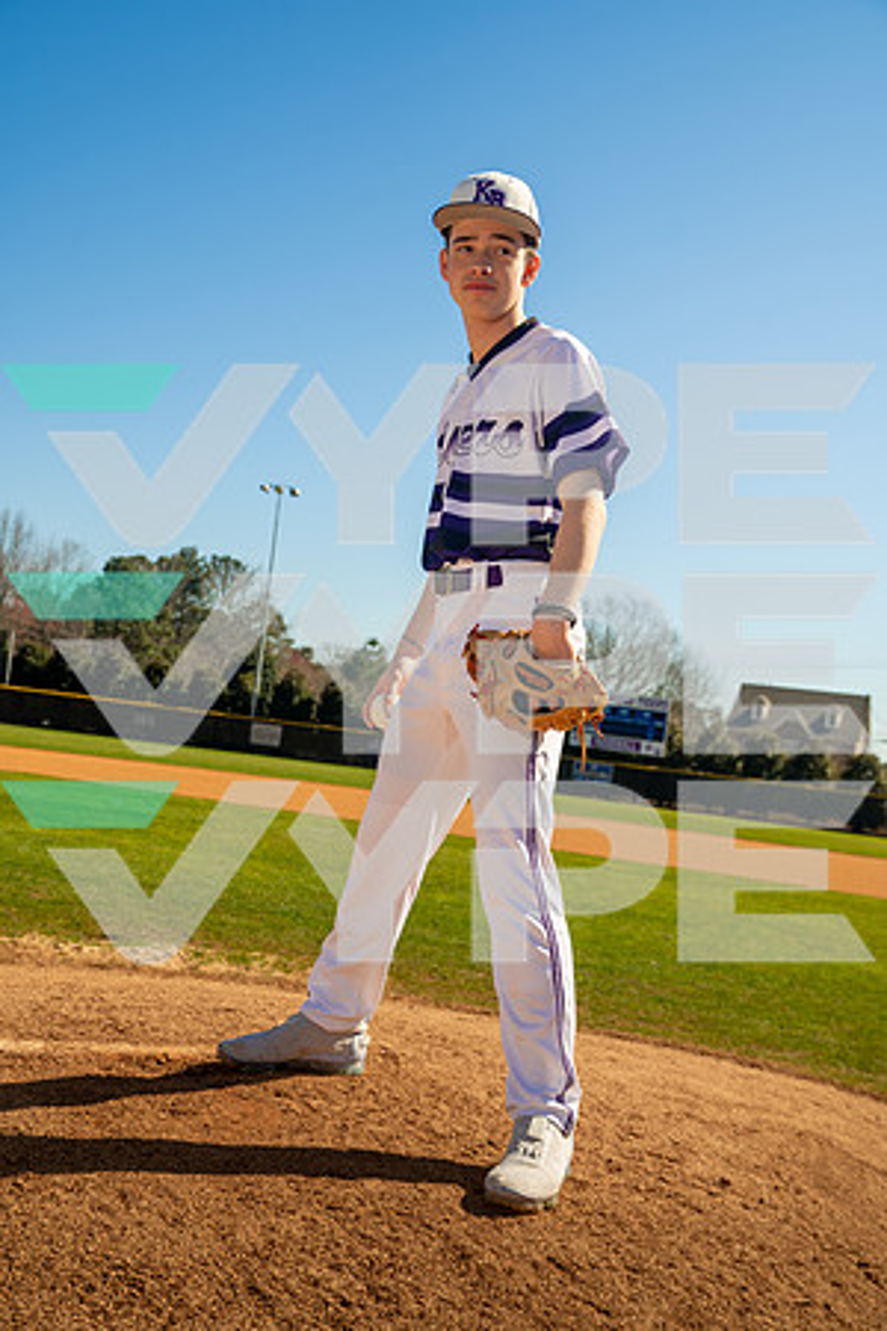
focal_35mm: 40
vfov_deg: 48.5
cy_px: 666
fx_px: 1478
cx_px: 444
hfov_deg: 33.4
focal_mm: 40
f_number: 5.6
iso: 100
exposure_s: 1/125
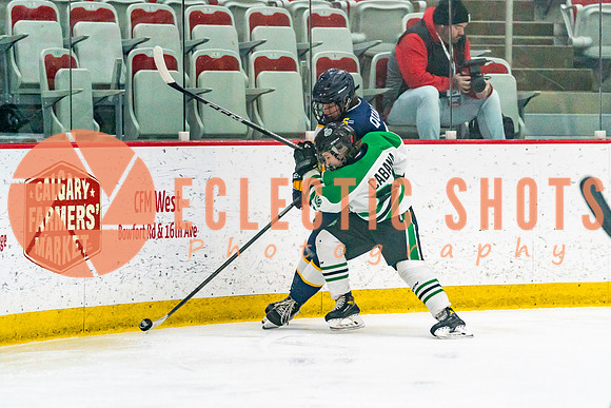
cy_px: 259
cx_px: 306
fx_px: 4045
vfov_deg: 5.8
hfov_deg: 8.6
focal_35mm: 238
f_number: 2.8
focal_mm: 176
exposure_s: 1/1600
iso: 4000
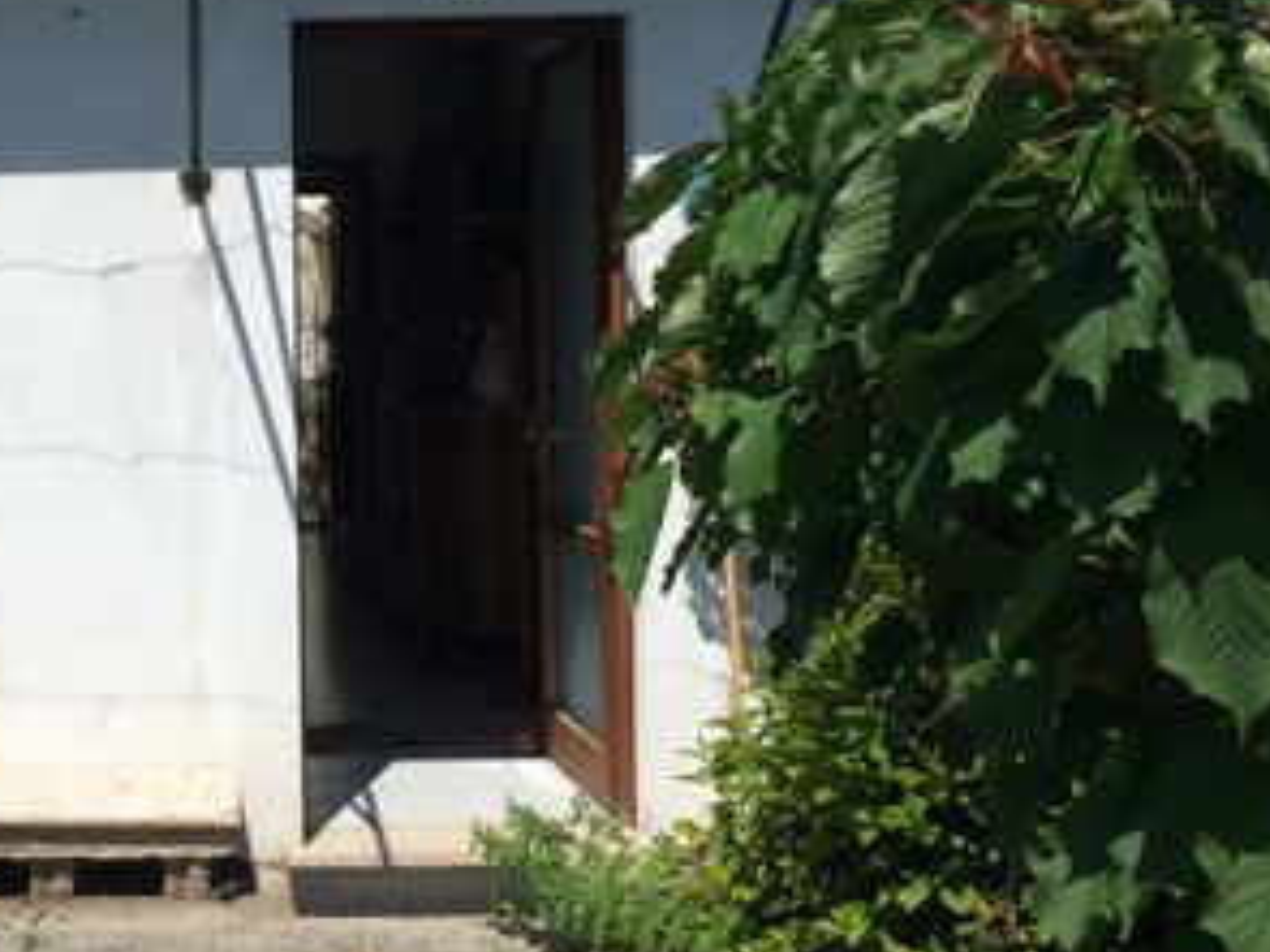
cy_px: 284
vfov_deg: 24.6
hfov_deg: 31.6
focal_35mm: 59
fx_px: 2164
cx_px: 194
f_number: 2.2
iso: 32
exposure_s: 1/3731
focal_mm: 4.15
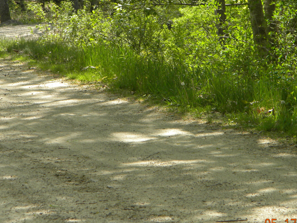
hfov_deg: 9.4
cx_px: 144
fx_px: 1802
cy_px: 99
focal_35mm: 210
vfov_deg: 7.1
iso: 80
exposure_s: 1/61.1
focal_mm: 26.8
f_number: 5
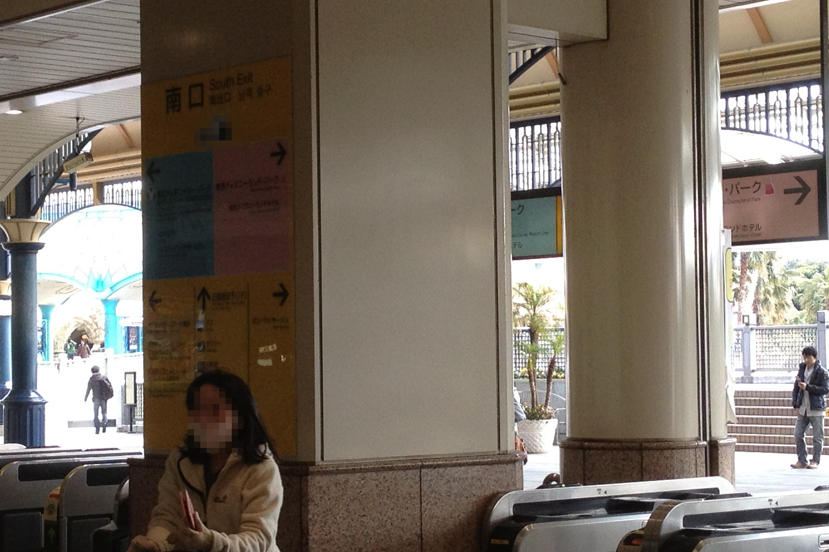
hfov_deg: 22.6
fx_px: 2072
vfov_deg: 15.2
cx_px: 359
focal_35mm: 90
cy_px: 262
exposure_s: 1/120
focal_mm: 4.28
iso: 100
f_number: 2.4
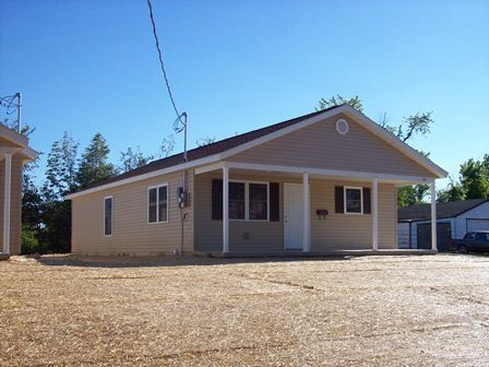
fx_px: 636
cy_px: 184
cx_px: 244
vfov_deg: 32.2
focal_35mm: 45
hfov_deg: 42.1
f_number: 5.4
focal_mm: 7.6
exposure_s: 1/570
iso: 80
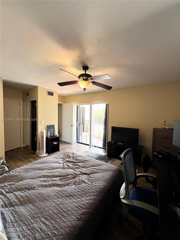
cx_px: 90
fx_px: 90
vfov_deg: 106.2
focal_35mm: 13
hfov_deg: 89.9
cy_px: 120
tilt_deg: -2.3
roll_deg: -0.9
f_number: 1.8
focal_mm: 1.57
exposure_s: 1/99
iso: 125
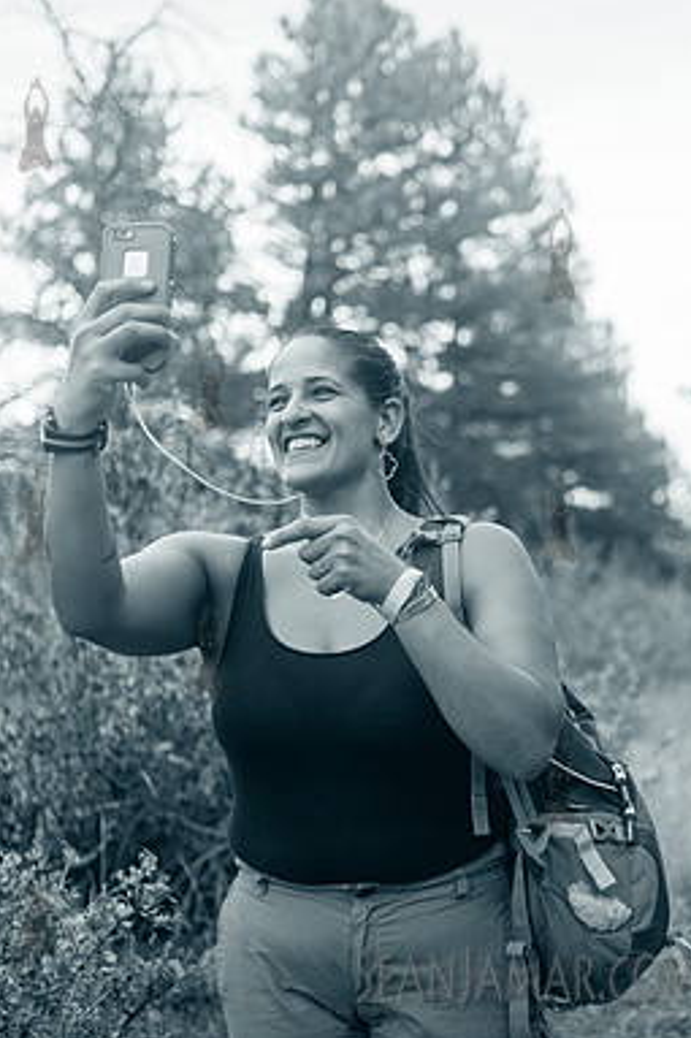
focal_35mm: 53
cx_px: 558
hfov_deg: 25.0
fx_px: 1527
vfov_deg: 37.5
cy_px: 516
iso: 320
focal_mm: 35
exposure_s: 1/500
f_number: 2
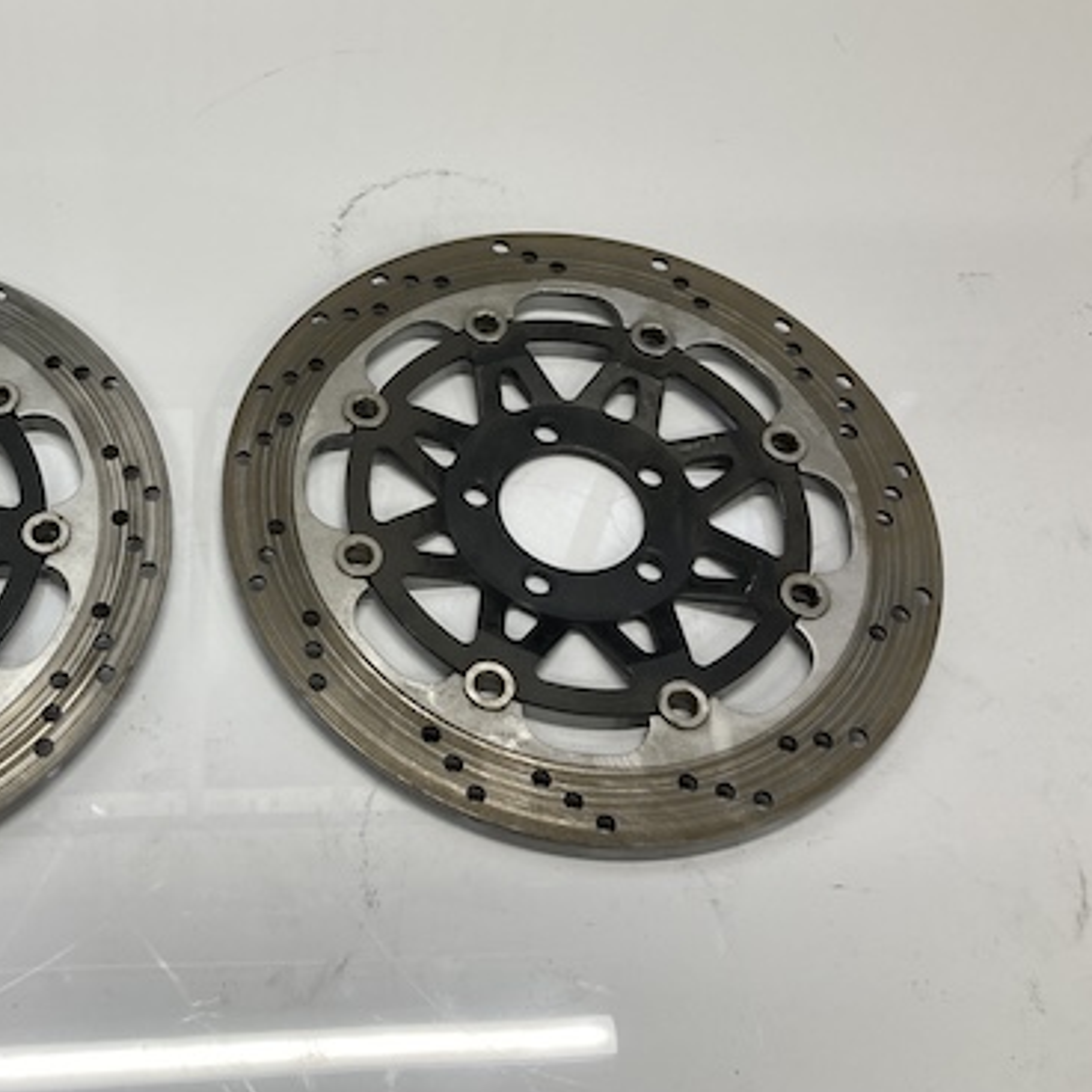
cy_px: 460
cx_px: 217
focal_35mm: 43
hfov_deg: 37.7
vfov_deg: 39.1
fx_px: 1535
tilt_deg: -56.5
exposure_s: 1/120
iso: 50
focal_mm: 3.99
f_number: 1.8
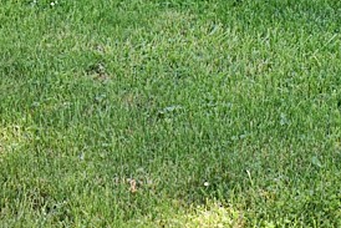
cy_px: -174
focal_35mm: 112
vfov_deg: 11.4
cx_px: 93
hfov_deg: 18.2
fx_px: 1061
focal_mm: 20
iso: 100
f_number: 5.6
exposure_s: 1/200
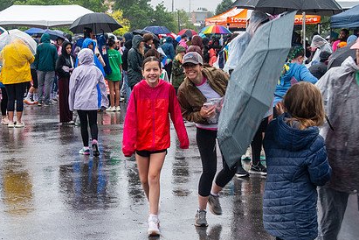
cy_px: 133
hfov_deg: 22.1
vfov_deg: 14.9
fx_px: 917
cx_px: 132
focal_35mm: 92
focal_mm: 46
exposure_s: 1/40
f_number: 6.3
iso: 320
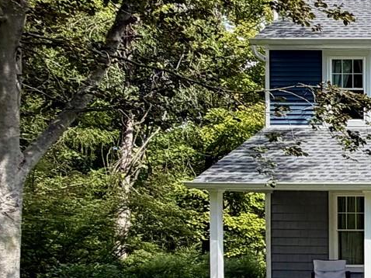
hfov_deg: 22.2
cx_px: 640
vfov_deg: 23.9
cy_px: 237
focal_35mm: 60
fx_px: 643
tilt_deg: -2.1
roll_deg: +0.3
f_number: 2.2
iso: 40
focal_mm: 2.22
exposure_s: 1/564
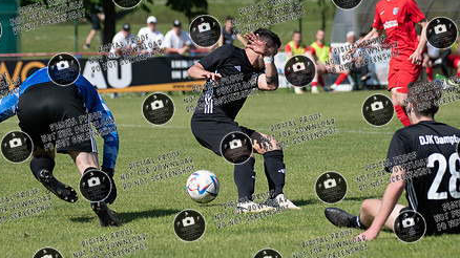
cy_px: 78
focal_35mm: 293
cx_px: 232
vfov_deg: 4.1
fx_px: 3573
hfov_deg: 7.4
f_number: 5.6
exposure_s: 1/1600
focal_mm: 200
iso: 320
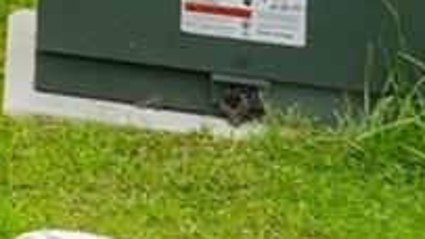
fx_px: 1769
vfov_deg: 7.2
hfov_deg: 8.8
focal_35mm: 157
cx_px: -1126
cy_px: -377
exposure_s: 1/25
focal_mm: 13
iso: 250
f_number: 9
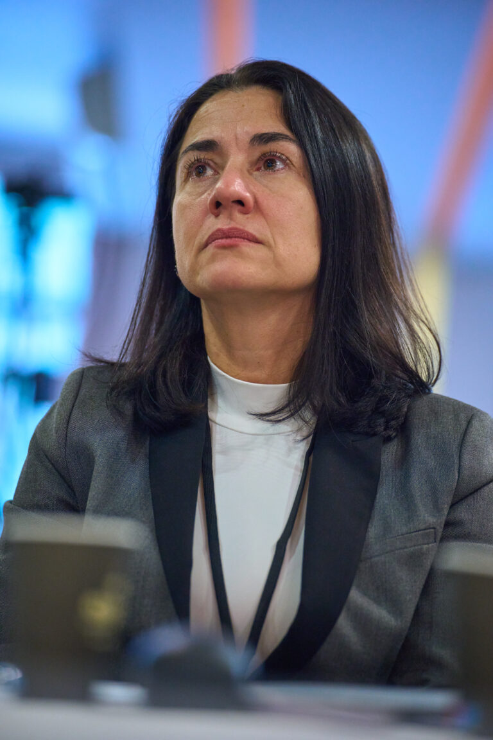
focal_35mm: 137
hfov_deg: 10.0
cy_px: 370
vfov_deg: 15.0
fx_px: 2814
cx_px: 246
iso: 2500
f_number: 2.8
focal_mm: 137
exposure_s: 1/100
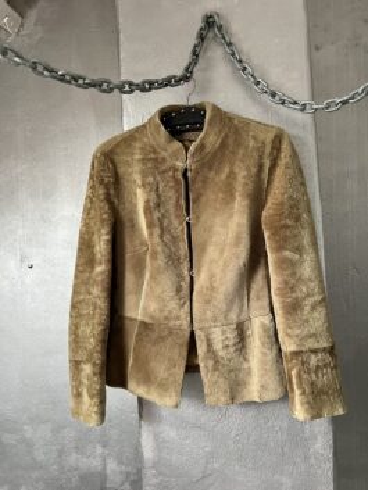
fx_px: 368
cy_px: 245
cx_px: 184
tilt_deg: -0.8
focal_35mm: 26
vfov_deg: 67.3
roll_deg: +1.1
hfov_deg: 53.1
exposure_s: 1/60
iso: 250
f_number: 1.5
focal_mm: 5.7
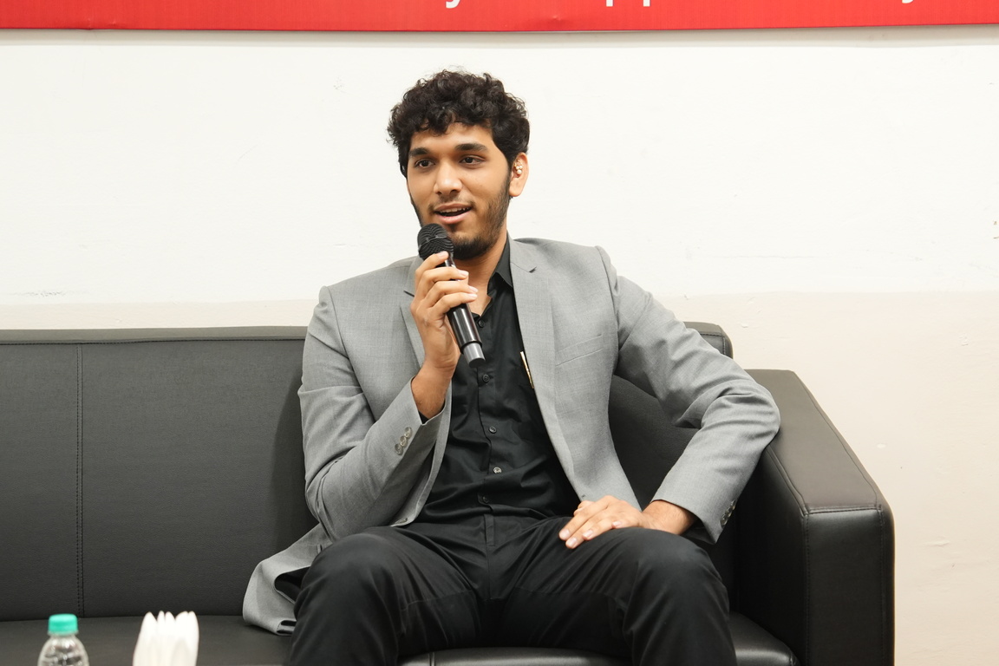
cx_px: 500
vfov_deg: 14.3
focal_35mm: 96
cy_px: 333
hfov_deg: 21.2
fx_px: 2664
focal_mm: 64
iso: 2000
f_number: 2.8
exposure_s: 1/100
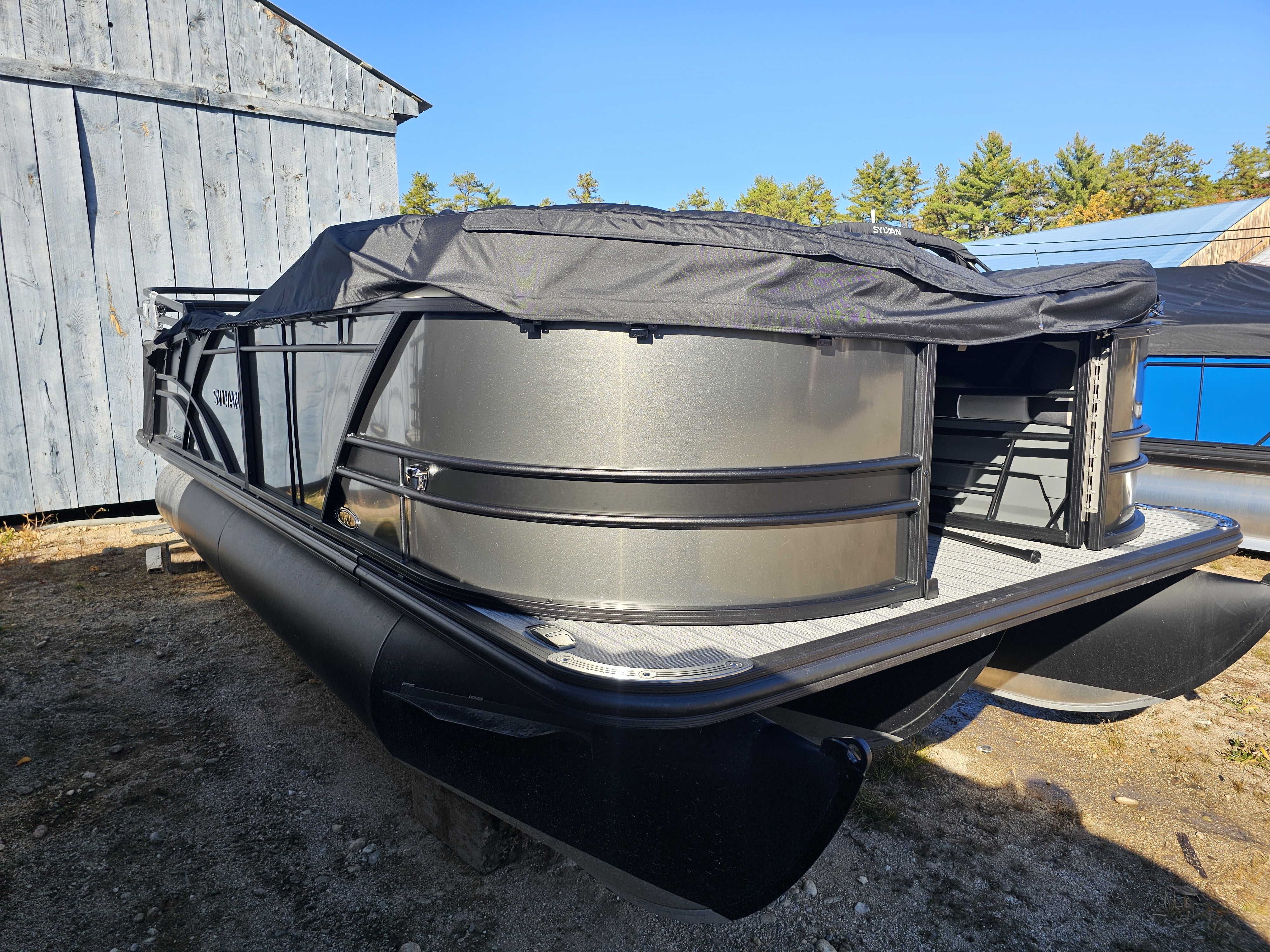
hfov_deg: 73.9
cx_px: 635
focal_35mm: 23
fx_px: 844
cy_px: 476
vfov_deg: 58.9
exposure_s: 1/404
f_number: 1.7
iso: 10
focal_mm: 6.3
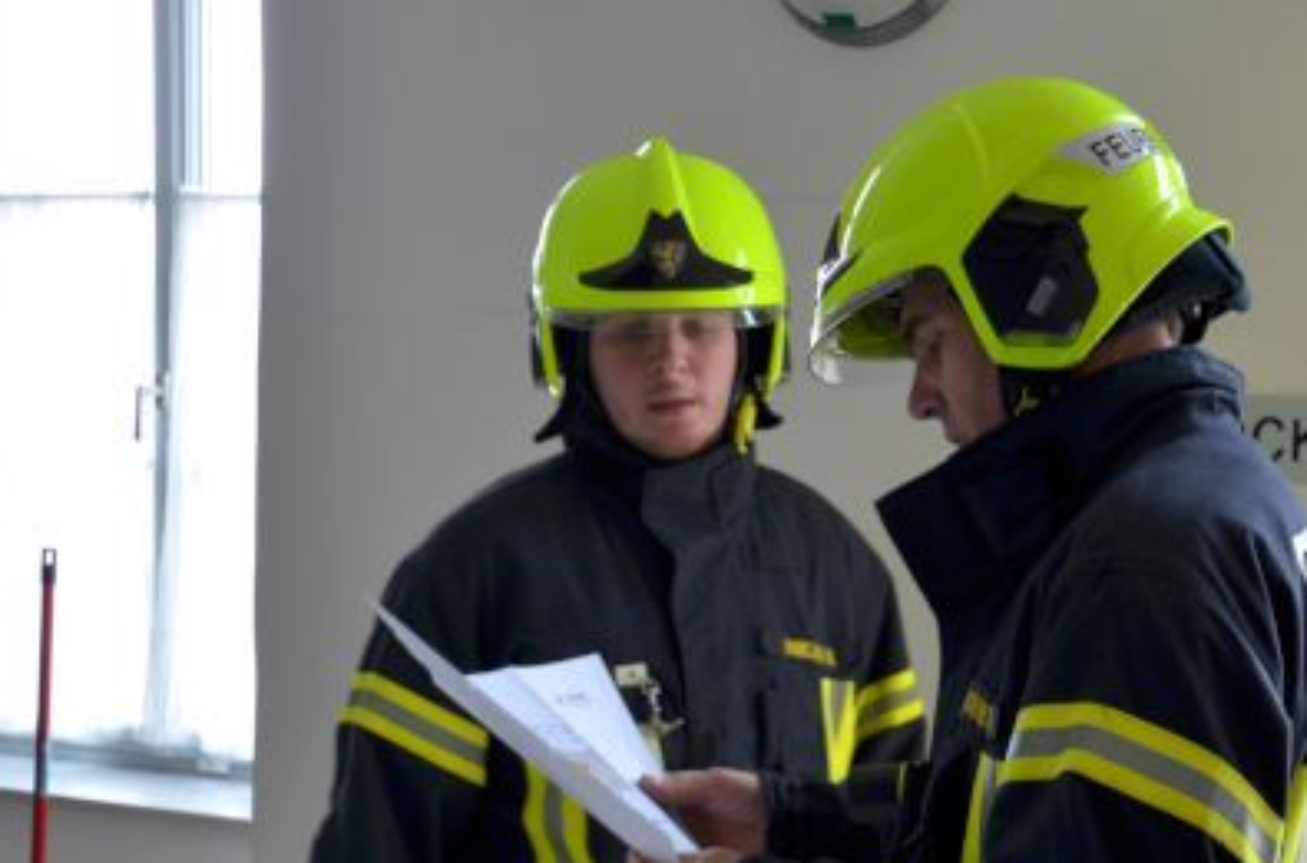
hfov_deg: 24.0
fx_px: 3041
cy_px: 598
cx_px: 976
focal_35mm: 84
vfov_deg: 16.1
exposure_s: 1/100
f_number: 4.5
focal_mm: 34
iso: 400
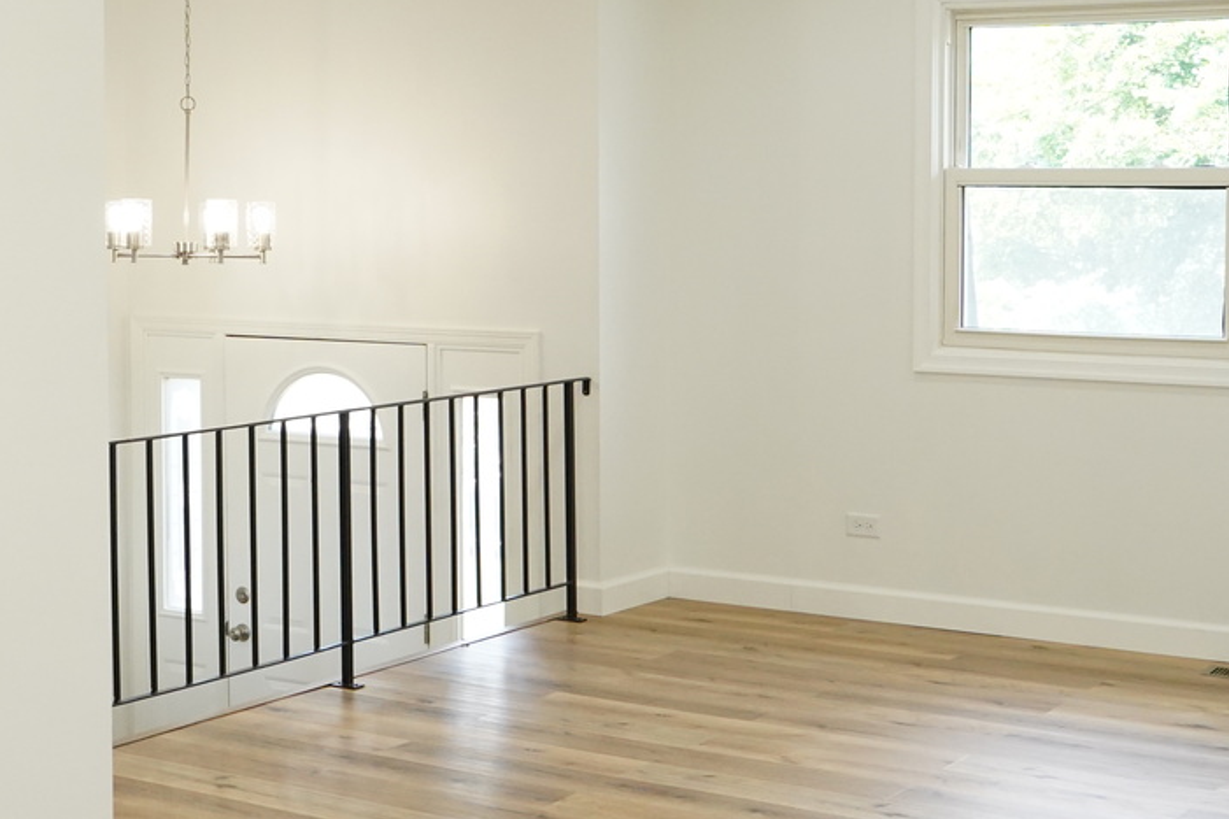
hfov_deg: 29.7
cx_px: 338
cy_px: 293
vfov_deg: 20.3
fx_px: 2287
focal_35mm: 67
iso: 5000
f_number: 5
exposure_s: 1/800
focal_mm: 29
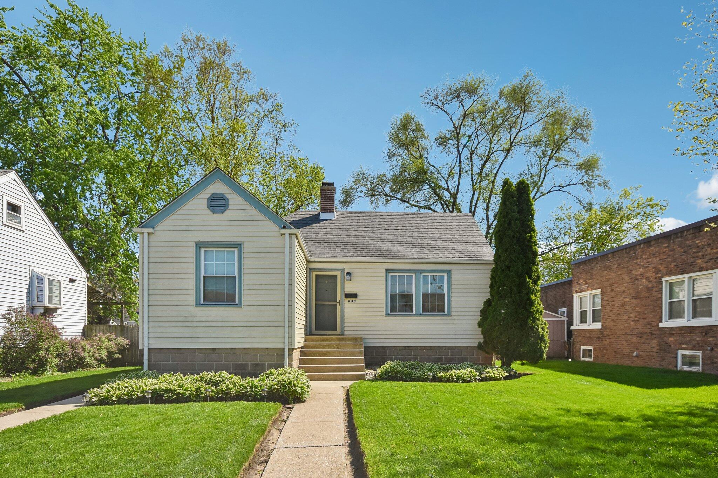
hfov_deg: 81.2
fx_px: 419
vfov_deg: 59.5
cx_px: 359
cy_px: 239
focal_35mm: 21
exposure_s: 1/1250
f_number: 8
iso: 640
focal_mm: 14
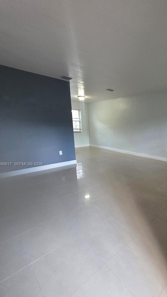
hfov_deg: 64.6
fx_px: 126
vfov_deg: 99.0
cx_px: 117
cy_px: 164
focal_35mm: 16
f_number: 1.9
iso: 320
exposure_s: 1/60
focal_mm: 2.2
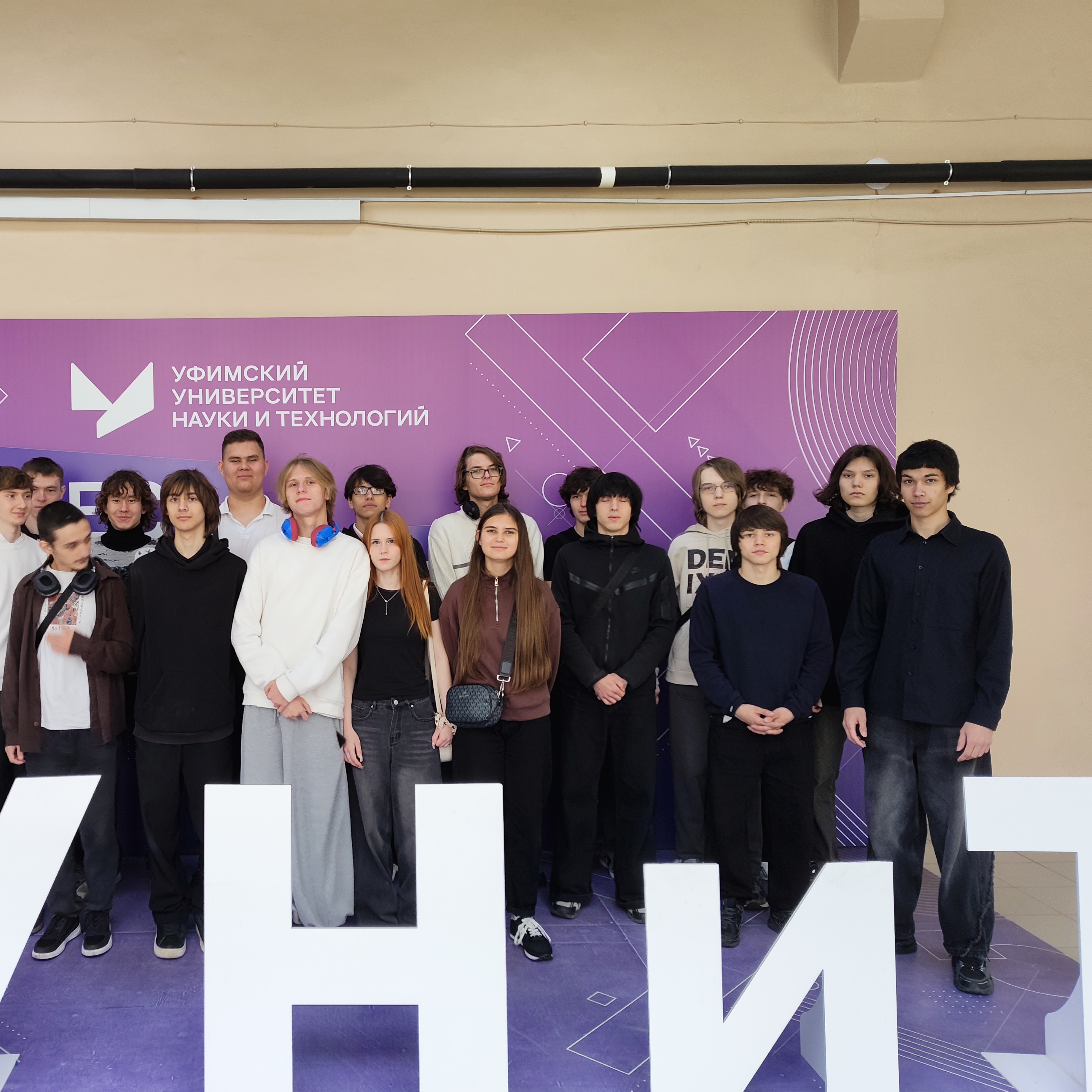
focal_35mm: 29
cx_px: 348
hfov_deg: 54.3
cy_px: 559
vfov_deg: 55.6
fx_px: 1035
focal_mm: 5.56
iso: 439
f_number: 1.88
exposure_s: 1/33.3
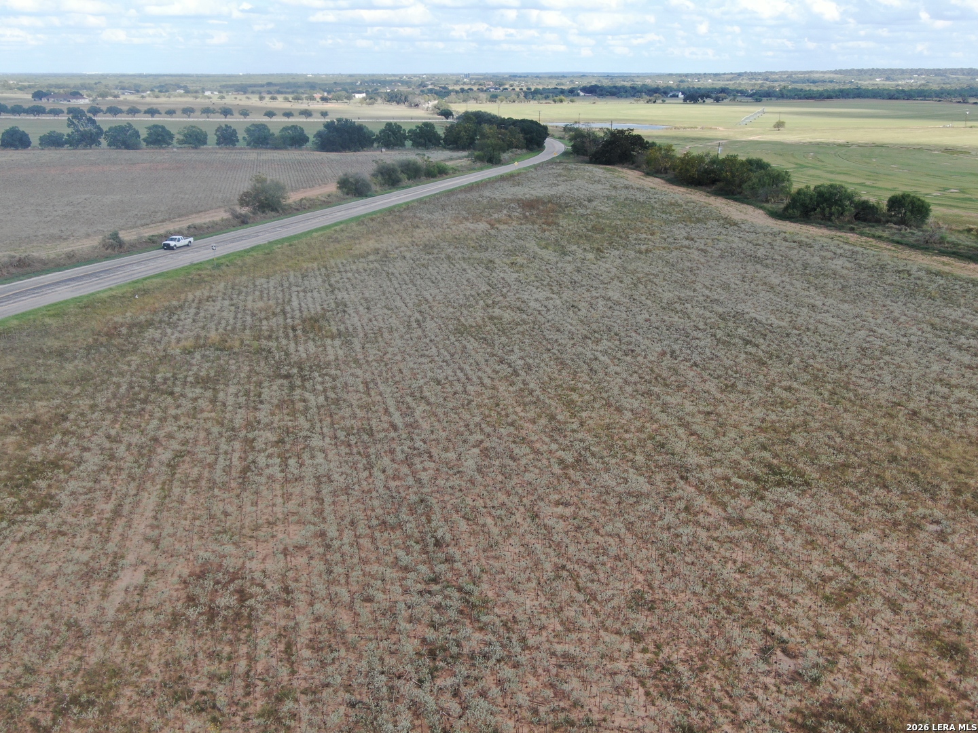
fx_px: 1017
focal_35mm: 36
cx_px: 489
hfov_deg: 51.4
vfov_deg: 39.7
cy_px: 366
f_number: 3.3
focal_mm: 6.21
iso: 100
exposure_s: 1/500
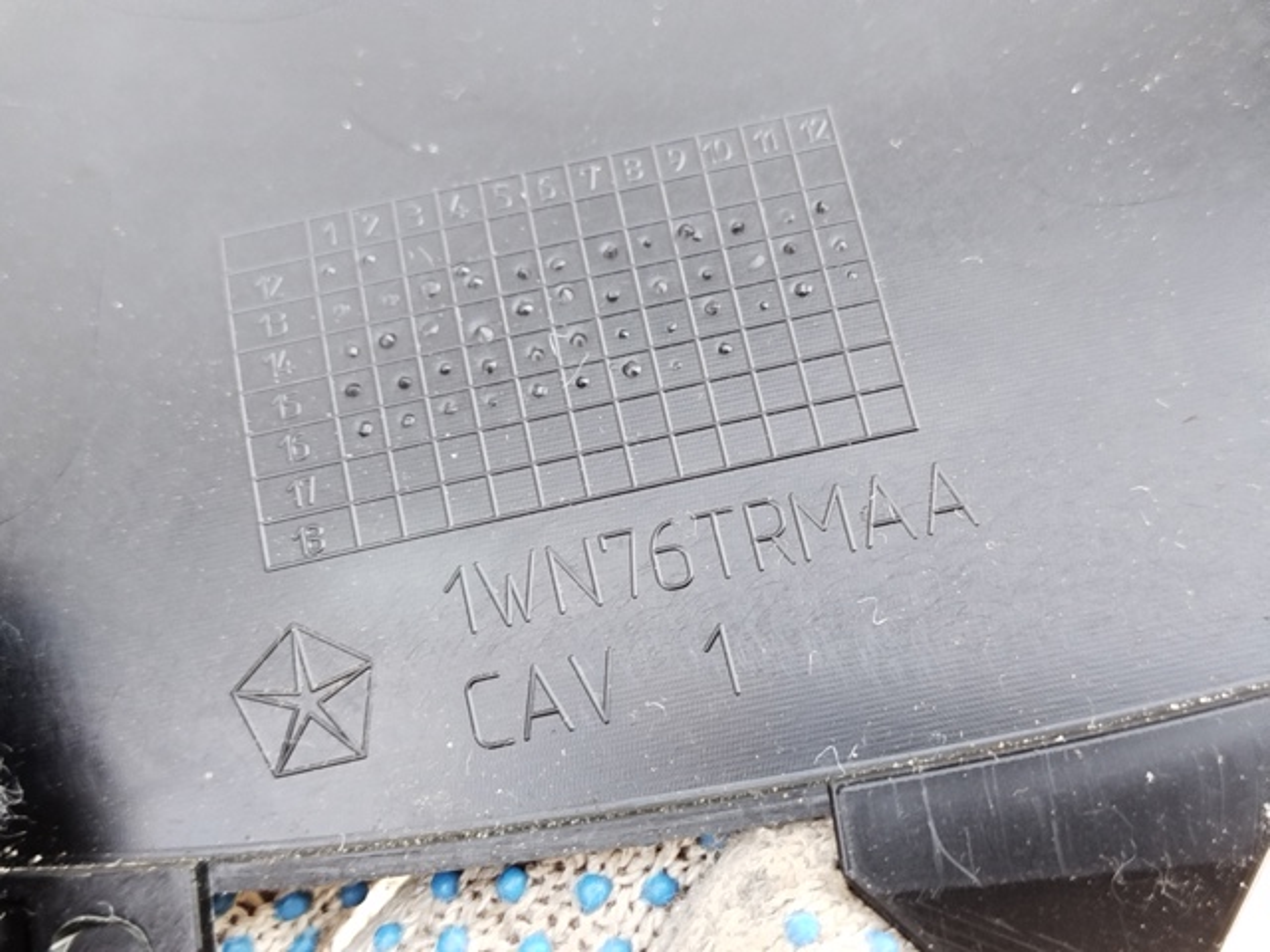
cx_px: 635
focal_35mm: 48
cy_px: 476
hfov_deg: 39.7
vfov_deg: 30.3
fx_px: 1761
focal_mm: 5.31
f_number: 1.7
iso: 500
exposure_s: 1/33
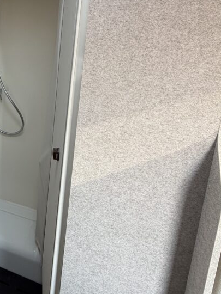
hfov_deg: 43.8
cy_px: 96
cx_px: 9
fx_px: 238
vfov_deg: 61.8
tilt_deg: -9.6
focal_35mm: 28
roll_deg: -1.0
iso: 100
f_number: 2.2
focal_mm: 2.22
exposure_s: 1/121
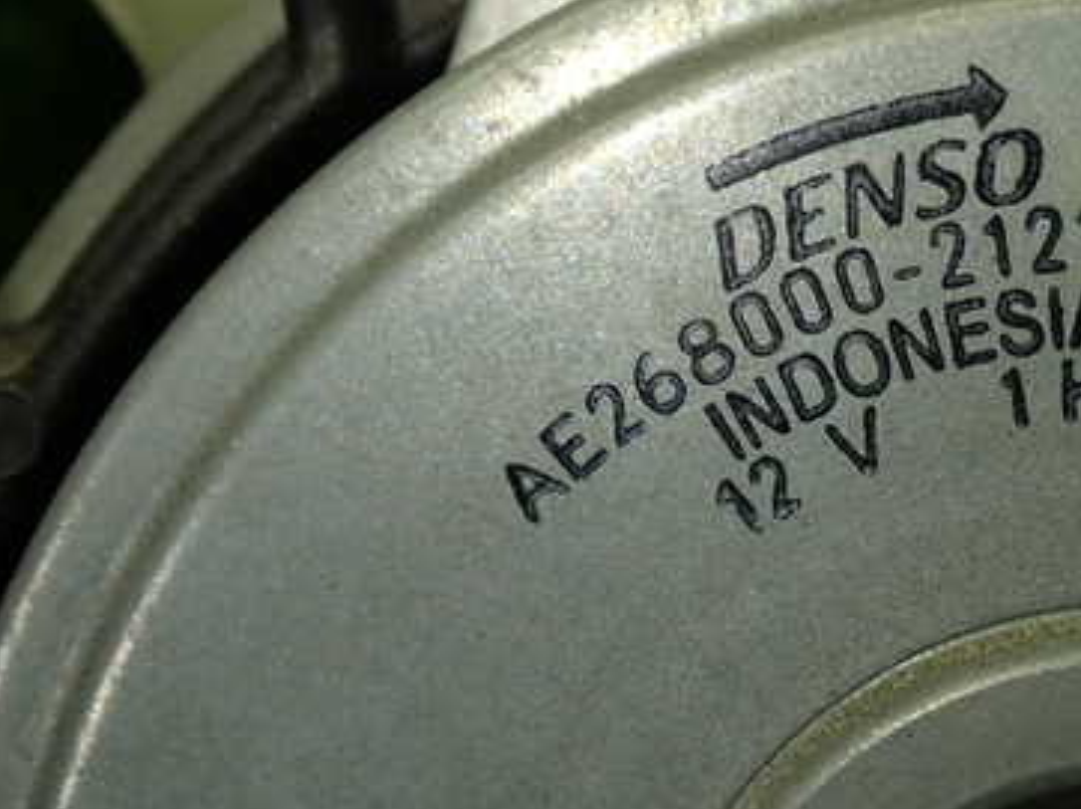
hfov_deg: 24.7
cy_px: 310
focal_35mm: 78
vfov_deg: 18.8
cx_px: 833
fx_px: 2434
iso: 160
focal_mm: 8.4
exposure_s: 1/100
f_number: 3.1
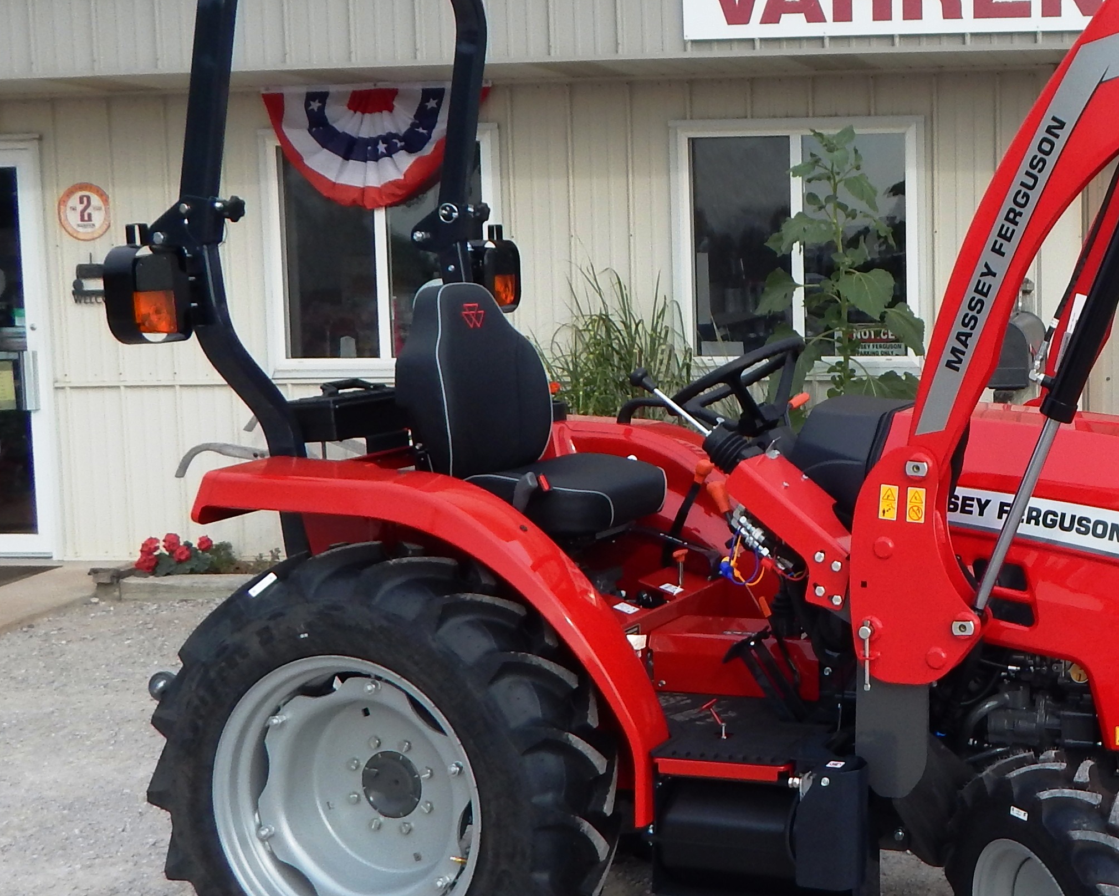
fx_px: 1623
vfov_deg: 30.8
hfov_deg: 35.5
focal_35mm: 49
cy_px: 396
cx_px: 1039
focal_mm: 4
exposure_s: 1/640
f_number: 3
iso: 125
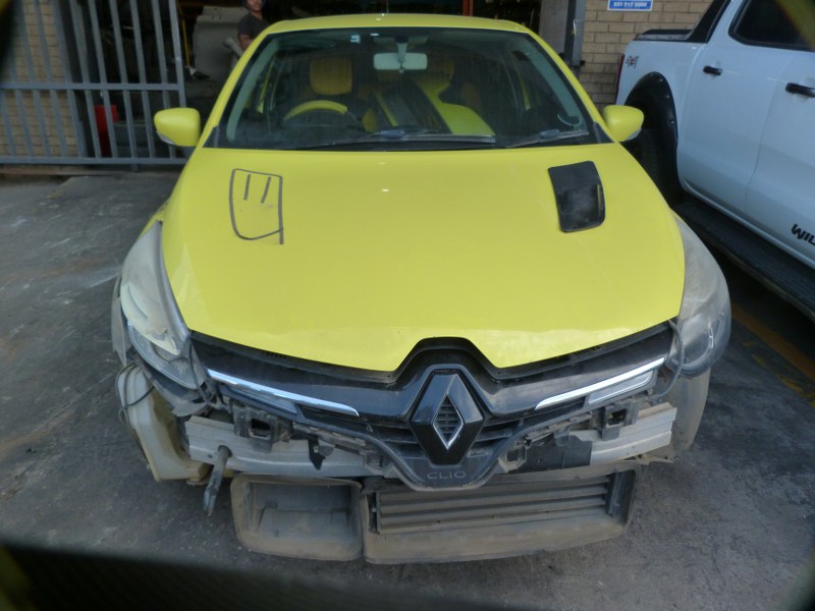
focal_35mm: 25
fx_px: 589
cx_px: 408
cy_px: 306
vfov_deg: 54.9
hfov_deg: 69.4
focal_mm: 4.5
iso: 125
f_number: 3.2
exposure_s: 1/100
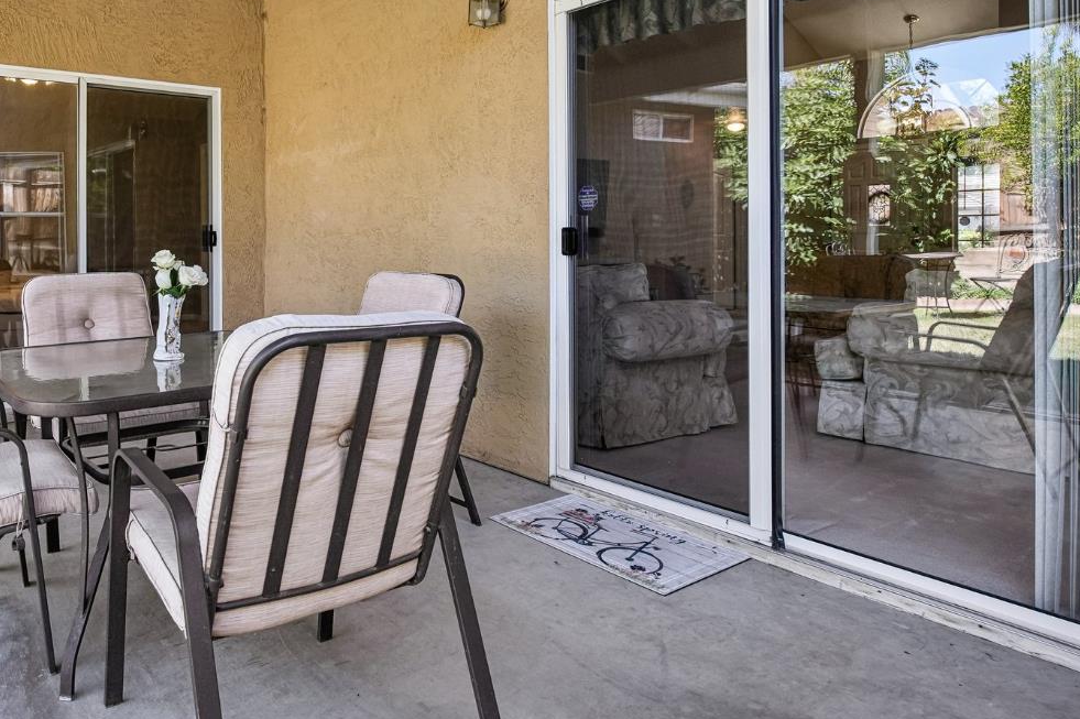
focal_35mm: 26
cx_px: 349
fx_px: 780
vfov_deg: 48.8
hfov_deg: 67.3
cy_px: 250
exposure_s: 1/30
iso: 200
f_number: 8
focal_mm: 17
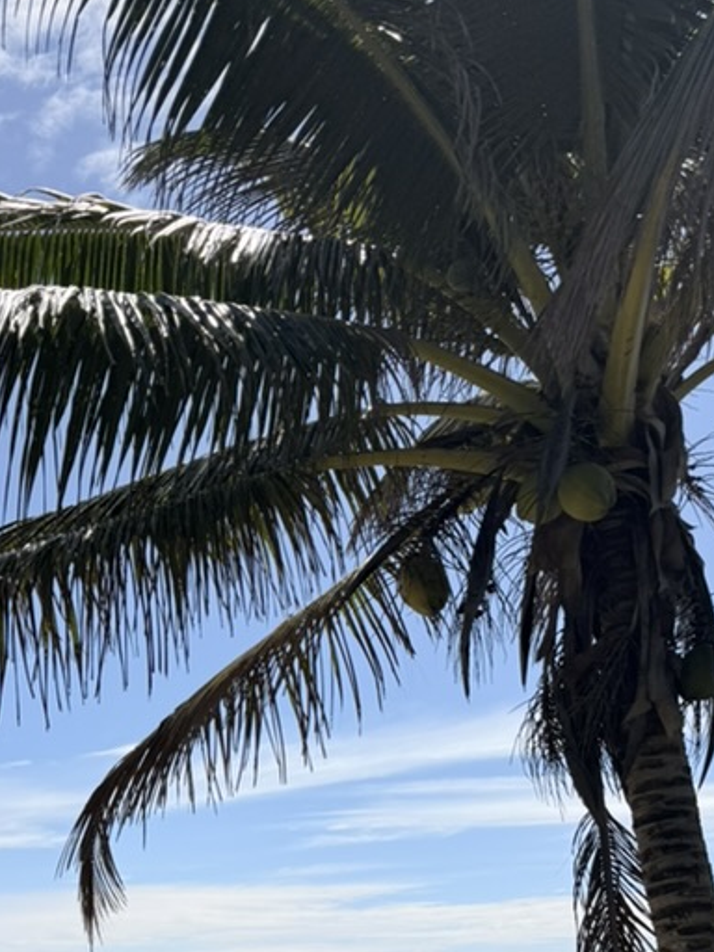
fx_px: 1320
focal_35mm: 48
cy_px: 922
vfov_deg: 36.2
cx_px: 145
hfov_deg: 29.6
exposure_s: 1/9091
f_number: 1.78
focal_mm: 6.76
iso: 80
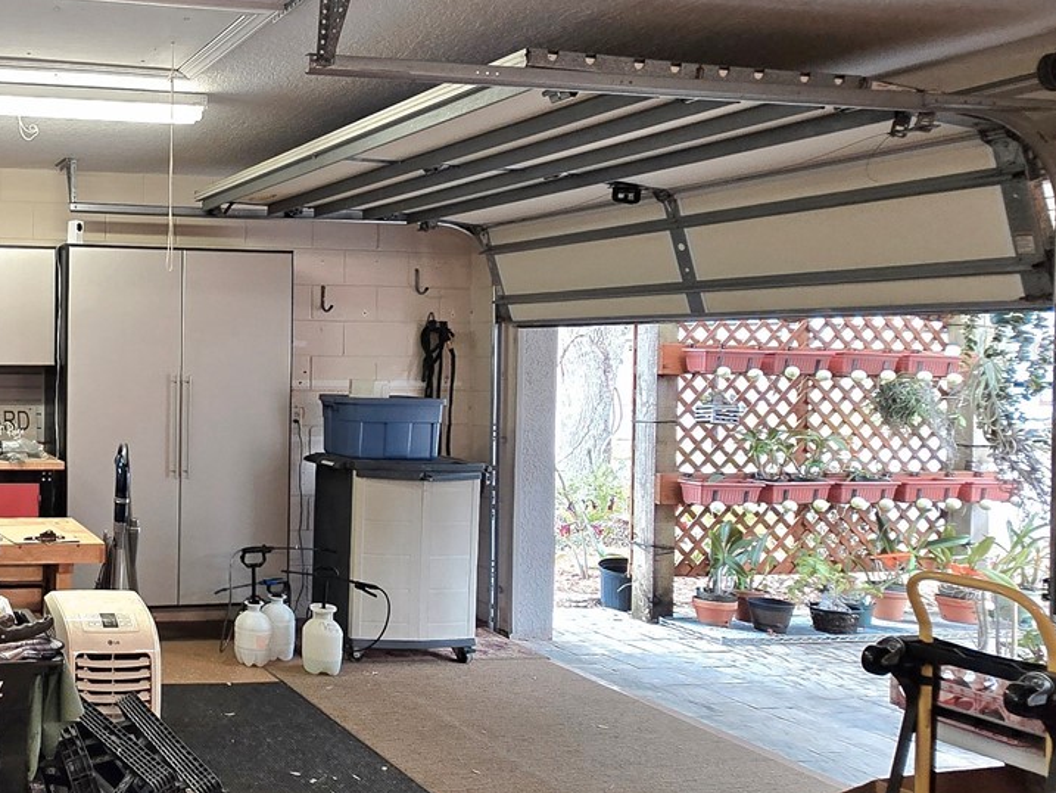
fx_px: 885
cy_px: 354
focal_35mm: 29
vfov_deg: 48.2
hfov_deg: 49.8
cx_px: -6
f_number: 2.2
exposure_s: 1/60.2
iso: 160
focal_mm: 2.2
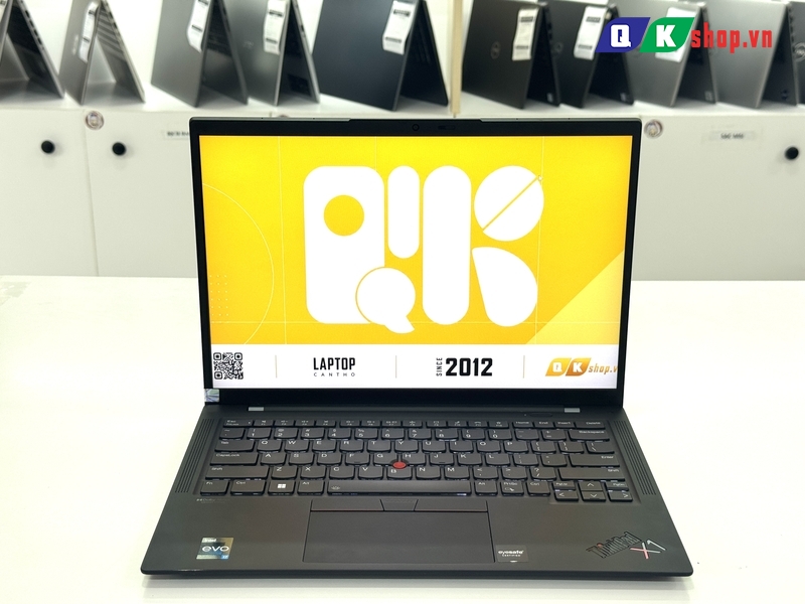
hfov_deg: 39.7
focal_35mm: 48
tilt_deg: -19.7
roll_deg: +0.4
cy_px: 302
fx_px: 1116
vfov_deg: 30.3
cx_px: 402
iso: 50
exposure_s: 1/138
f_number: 1.78
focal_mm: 6.76
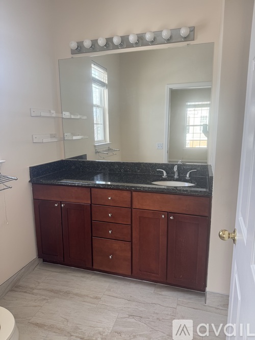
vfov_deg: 71.6
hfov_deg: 56.8
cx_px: 128
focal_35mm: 24
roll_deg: +0.6
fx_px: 236
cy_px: 170
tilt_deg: -9.8
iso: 80
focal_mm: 6.76
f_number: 1.78
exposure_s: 1/121
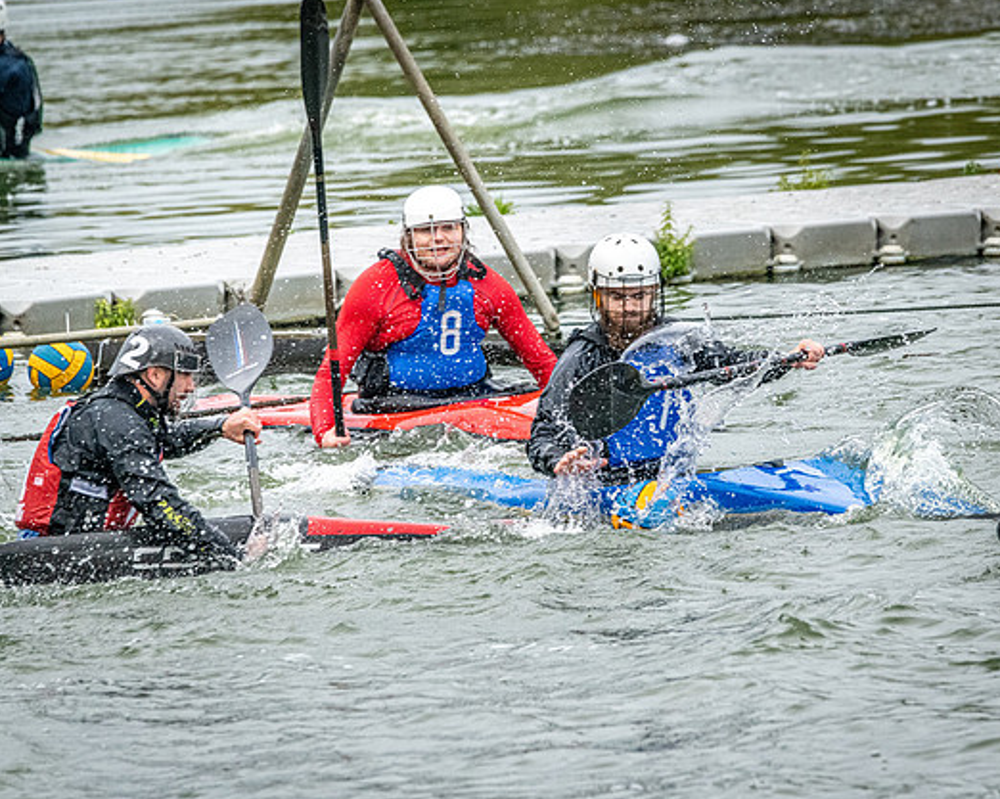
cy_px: 404
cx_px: 604
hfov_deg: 4.0
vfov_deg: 3.2
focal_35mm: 486
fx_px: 14376
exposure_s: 1/2000
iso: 3200
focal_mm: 400
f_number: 8
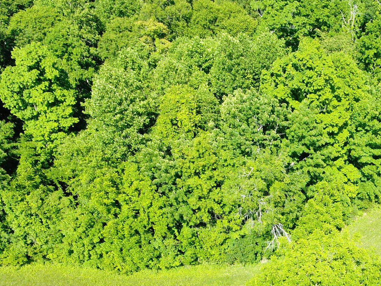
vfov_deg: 26.9
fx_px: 528
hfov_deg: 37.9
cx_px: 316
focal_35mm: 48
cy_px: 341
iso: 100
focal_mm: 3.61
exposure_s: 1/284
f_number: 2.8
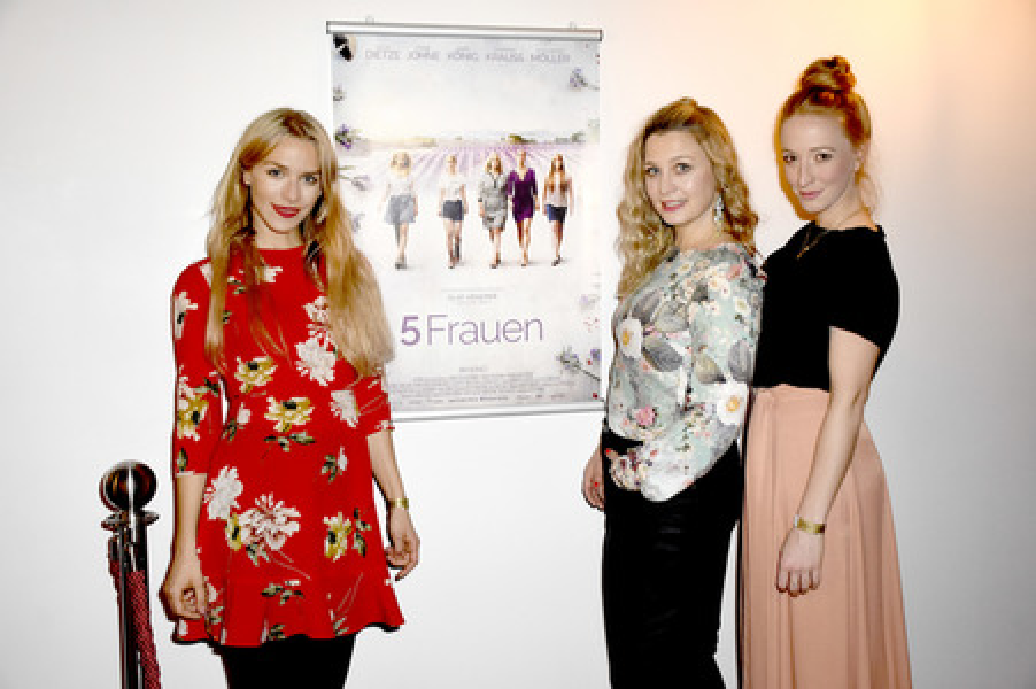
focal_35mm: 45
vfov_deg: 29.8
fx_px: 1294
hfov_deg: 43.6
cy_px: 344
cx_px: 518
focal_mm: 30
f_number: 4.5
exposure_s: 1/160
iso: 1600
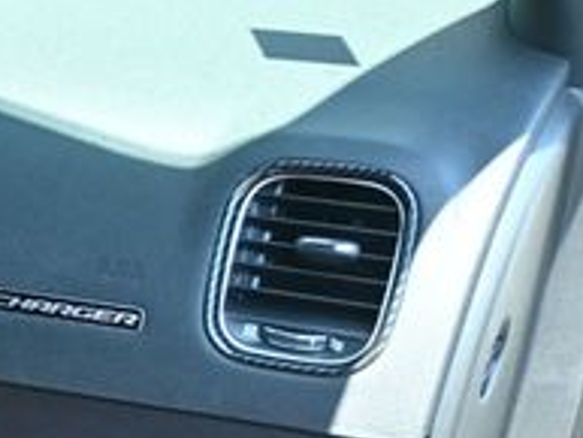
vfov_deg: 16.2
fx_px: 1490
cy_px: 486
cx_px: -378
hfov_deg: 18.6
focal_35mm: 88
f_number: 3.8
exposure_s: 1/125
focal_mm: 18.5
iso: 560
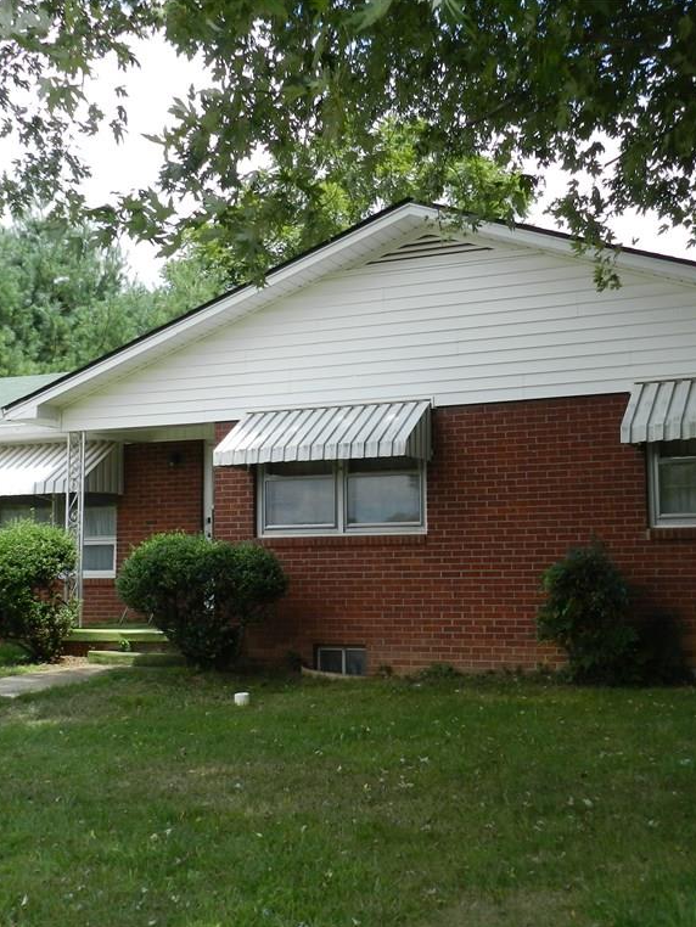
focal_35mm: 43
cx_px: 400
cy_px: 462
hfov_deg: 33.6
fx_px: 1152
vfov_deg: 43.8
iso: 160
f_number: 3.7
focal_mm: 5.6
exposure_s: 1/640
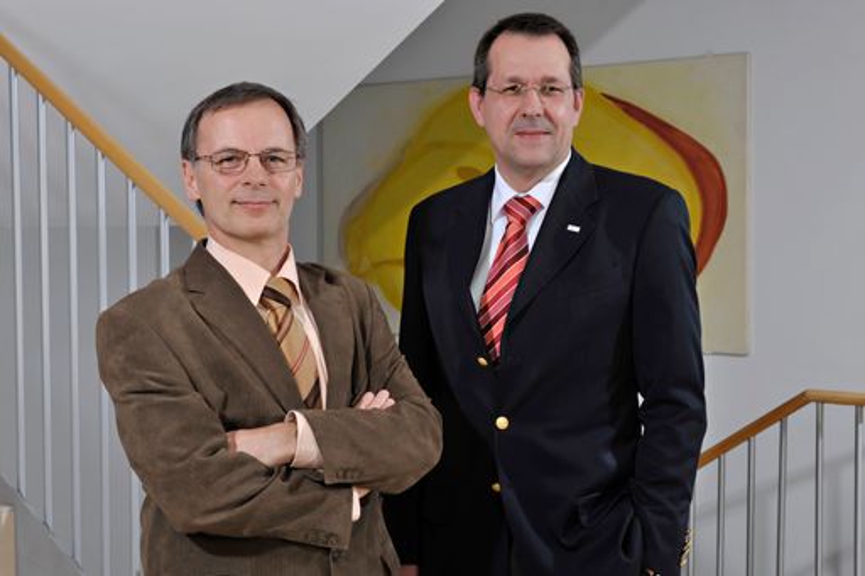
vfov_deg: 19.4
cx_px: 432
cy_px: 288
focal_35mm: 70
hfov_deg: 28.9
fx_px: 1681
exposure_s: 1/80
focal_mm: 70
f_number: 14
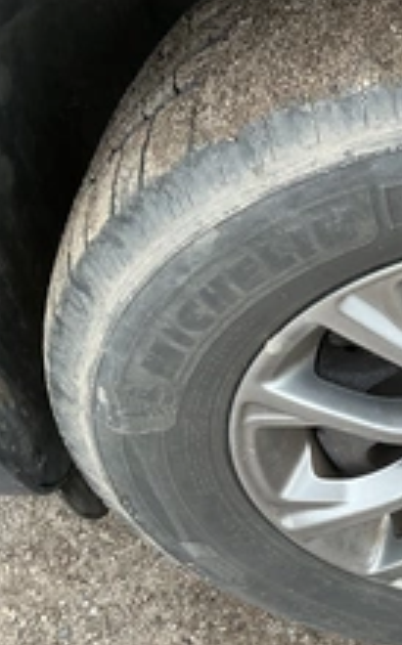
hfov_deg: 20.9
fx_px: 949
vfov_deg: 37.6
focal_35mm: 54
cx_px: 575
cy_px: 328
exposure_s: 1/122
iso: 25
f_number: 1.8
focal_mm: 3
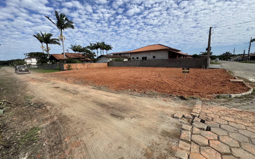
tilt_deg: -9.5
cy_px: 78
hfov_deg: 101.5
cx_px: 127
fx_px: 104
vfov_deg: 74.8
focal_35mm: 15
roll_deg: +1.7
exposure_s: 1/2146
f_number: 2.2
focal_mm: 2.22
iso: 50
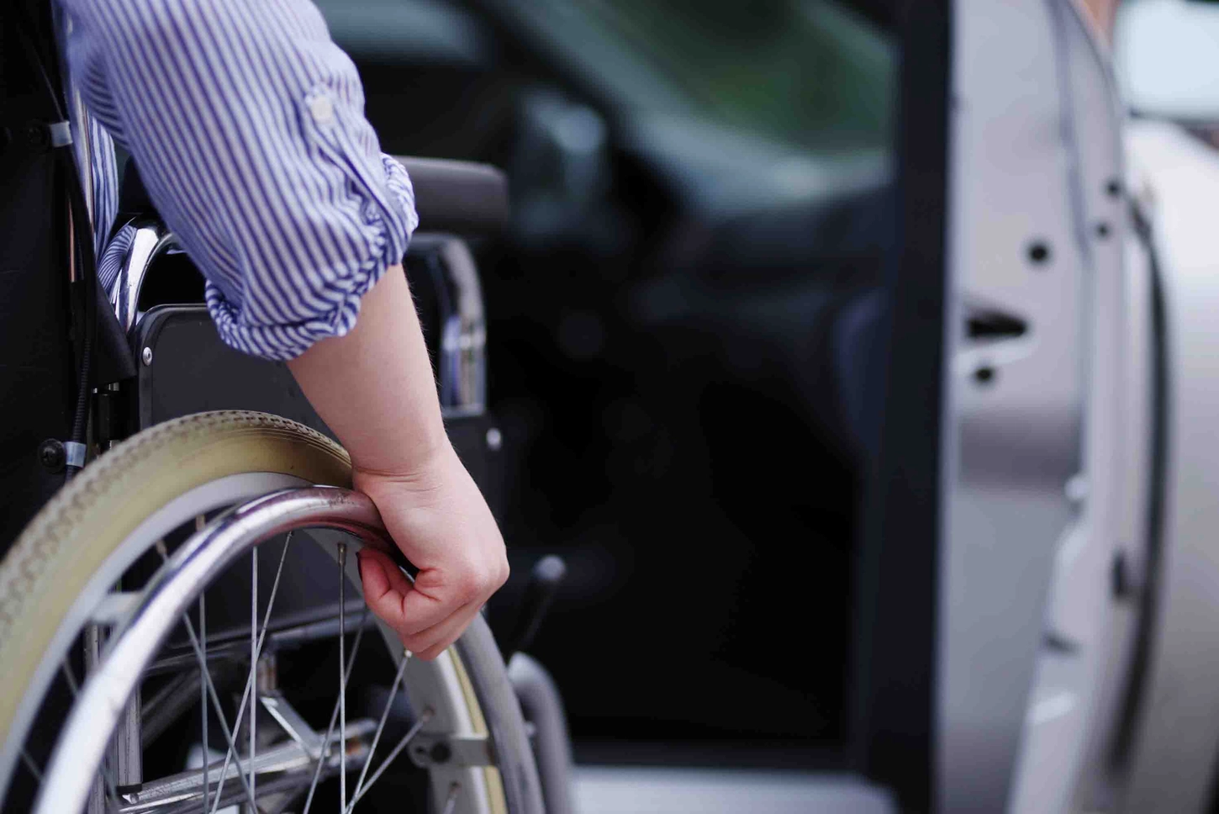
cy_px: 407
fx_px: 3387
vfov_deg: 13.7
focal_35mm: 100
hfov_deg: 20.4
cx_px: 610
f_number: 2.8
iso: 200
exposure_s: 1/60
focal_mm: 100
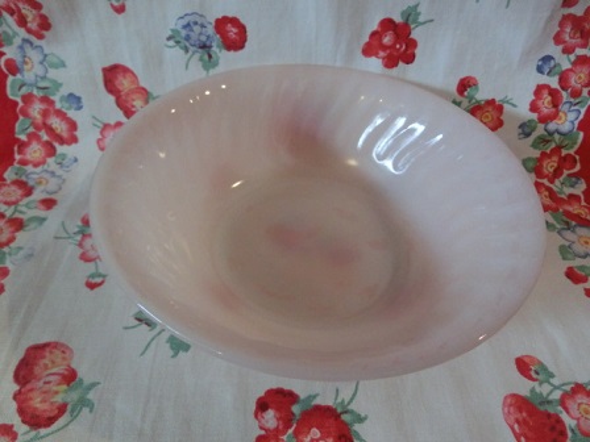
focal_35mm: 24
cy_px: 221
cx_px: 295
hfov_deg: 71.6
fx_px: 409
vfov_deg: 56.8
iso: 800
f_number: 3
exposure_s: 1/100
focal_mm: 4.24
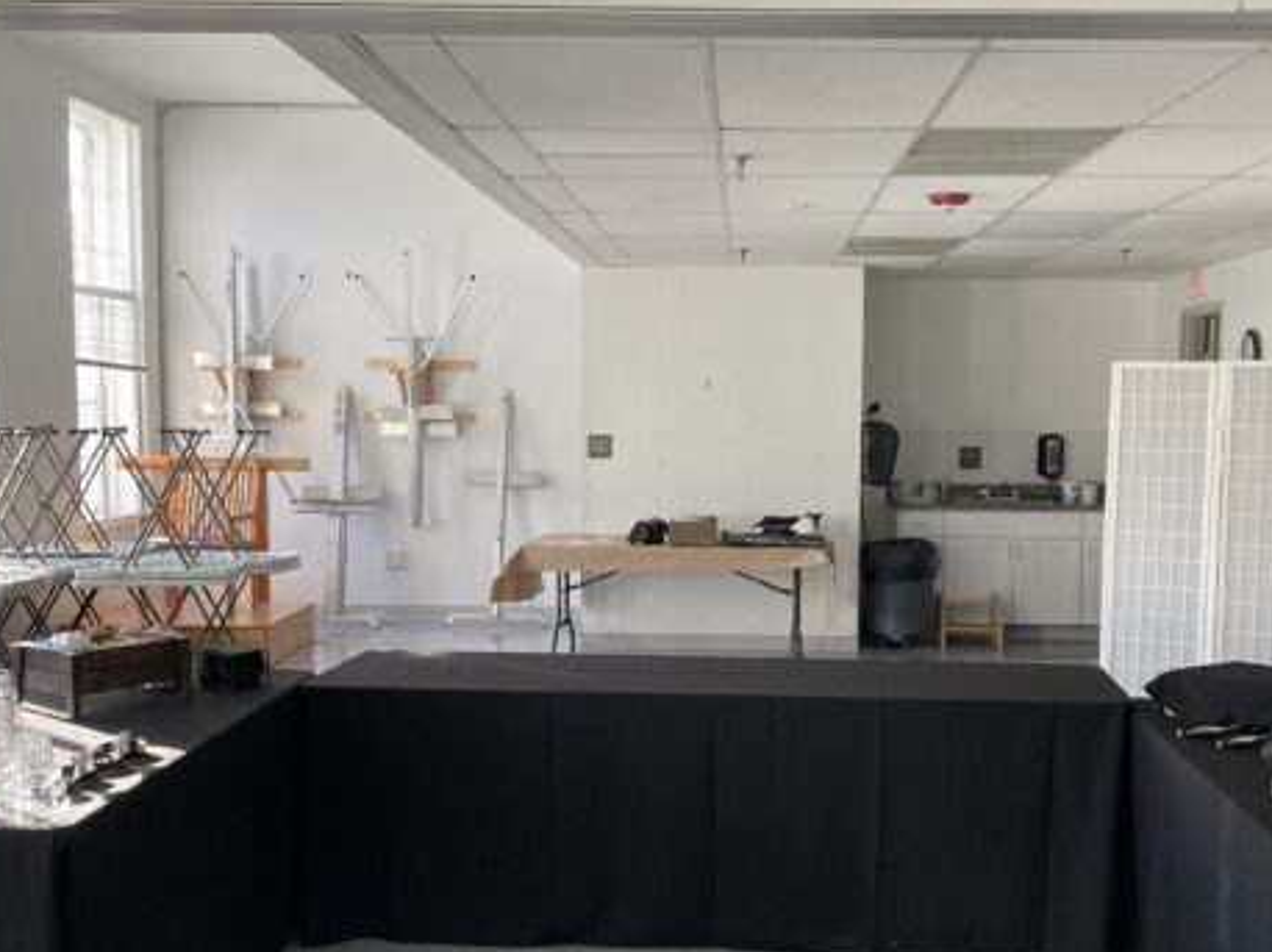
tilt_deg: -6.4
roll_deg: -1.0
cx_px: 719
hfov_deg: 40.4
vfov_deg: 30.8
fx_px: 1726
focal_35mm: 47
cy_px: 563
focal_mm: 3.99
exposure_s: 1/121
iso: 64
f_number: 1.8
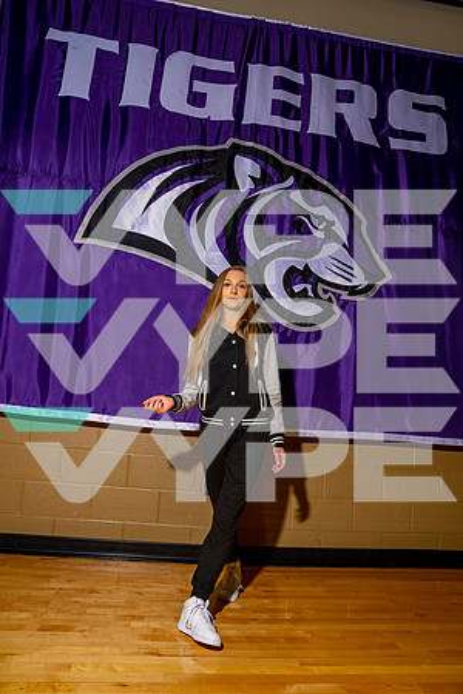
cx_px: 232
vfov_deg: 69.4
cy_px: 347
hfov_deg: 49.6
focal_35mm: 26
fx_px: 502
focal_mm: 26
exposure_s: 1/125
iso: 100
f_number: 5.6
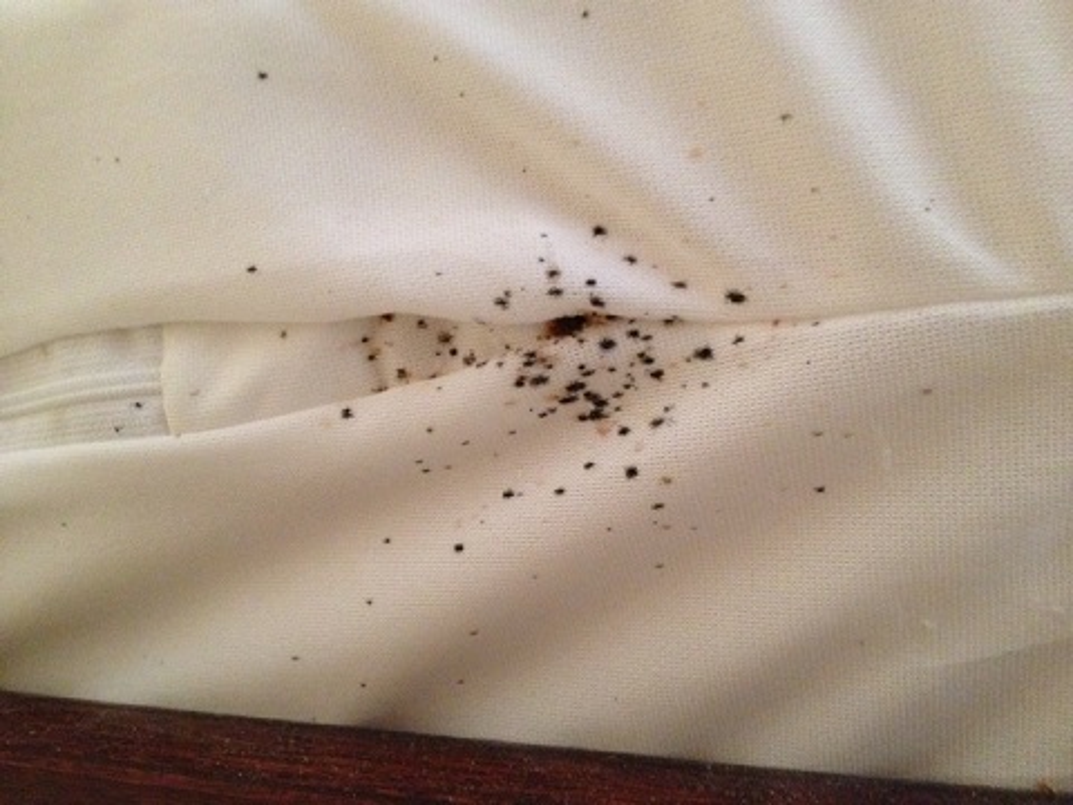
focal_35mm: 35
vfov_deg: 40.7
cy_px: 402
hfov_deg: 52.6
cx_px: 536
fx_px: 1085
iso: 500
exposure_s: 1/15
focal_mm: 4.28
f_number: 2.4
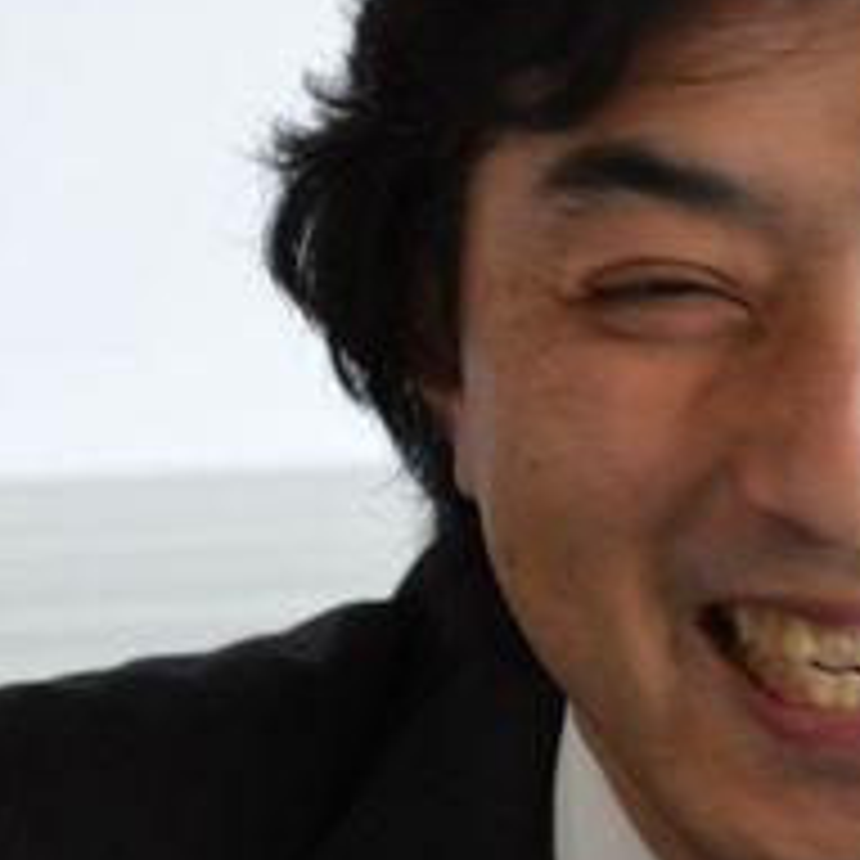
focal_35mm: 436
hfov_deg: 4.0
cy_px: 398
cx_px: 279
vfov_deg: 4.0
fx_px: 12255
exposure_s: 1/60
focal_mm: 102
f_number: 4.5
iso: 400
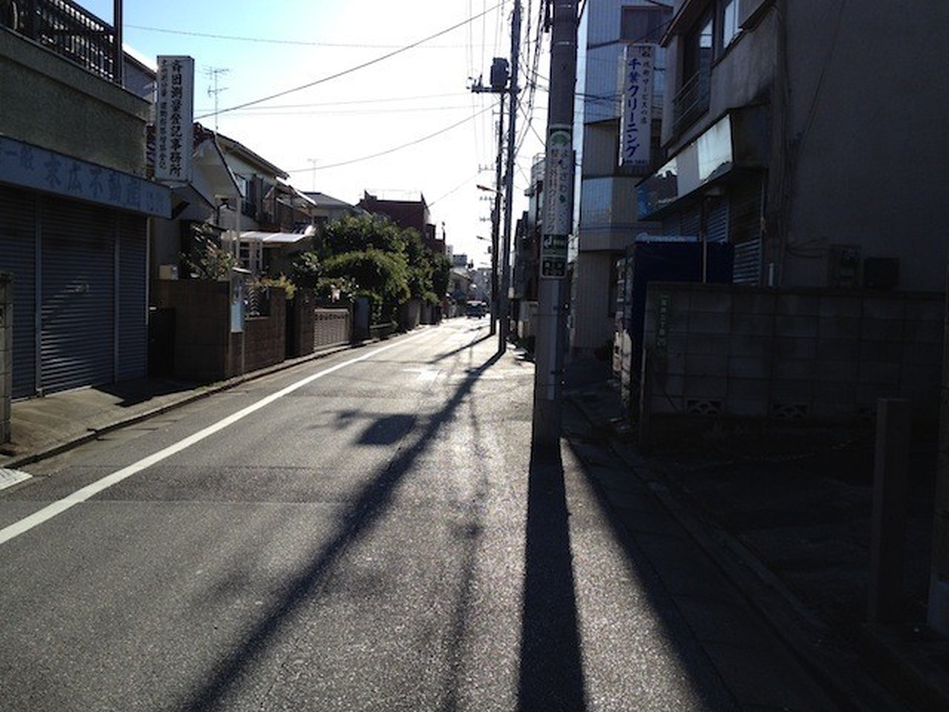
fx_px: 960
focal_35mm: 35
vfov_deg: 40.7
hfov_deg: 52.6
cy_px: 356
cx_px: 474
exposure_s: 1/1416
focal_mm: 4.28
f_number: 2.4
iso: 64
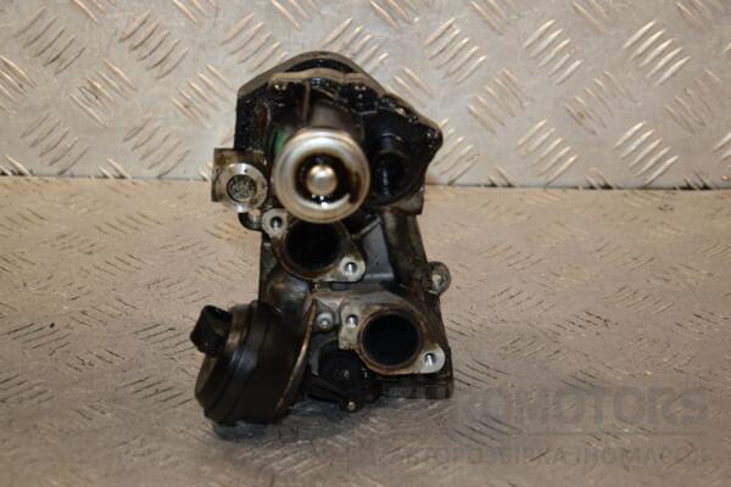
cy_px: 244
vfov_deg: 14.7
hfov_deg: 21.9
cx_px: 366
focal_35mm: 93
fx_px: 1888
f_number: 6.3
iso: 800
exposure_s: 1/200
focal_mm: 62
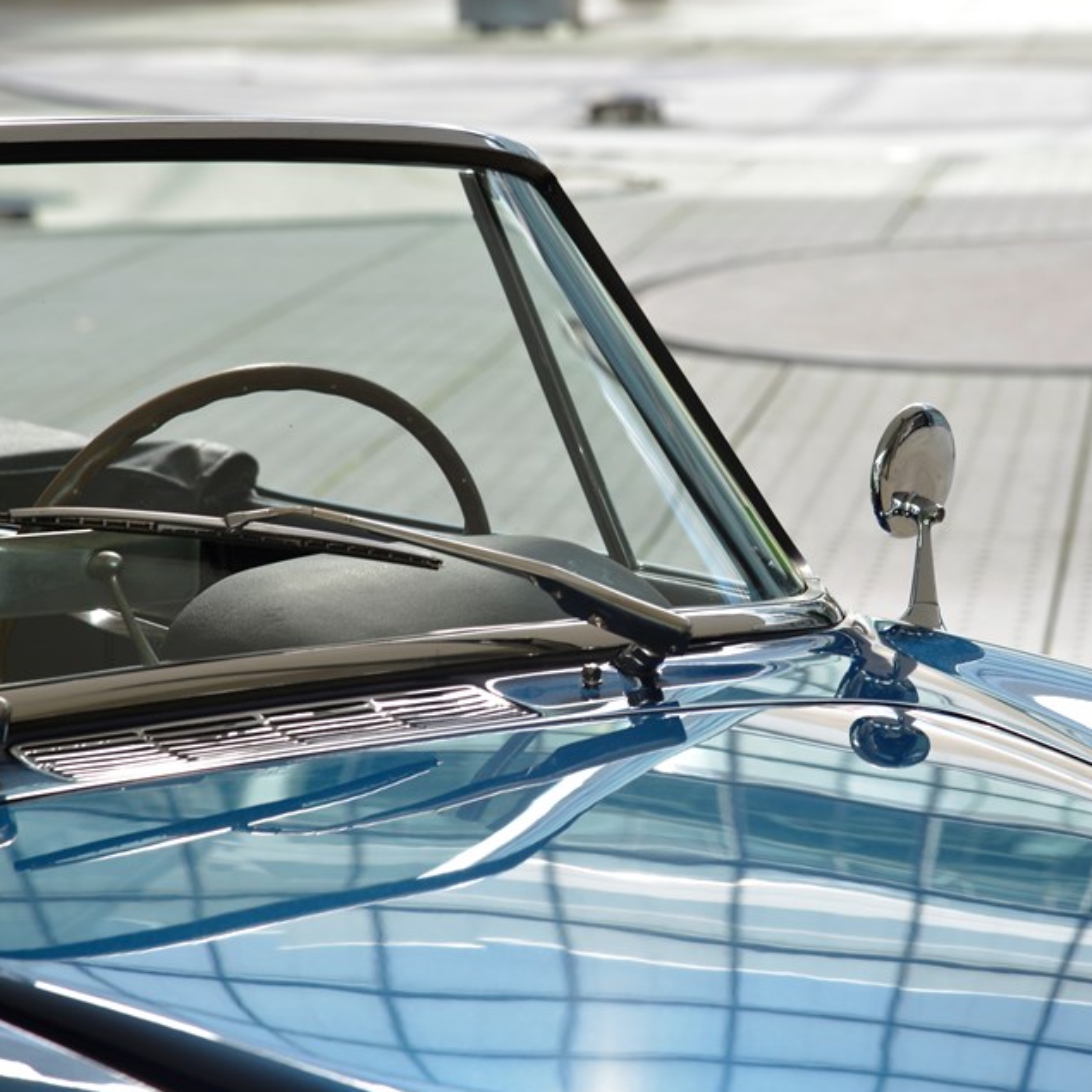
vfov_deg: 11.3
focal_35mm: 154
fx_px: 5496
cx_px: 813
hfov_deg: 11.3
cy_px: 547
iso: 250
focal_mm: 120
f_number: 7.1
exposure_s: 1/60
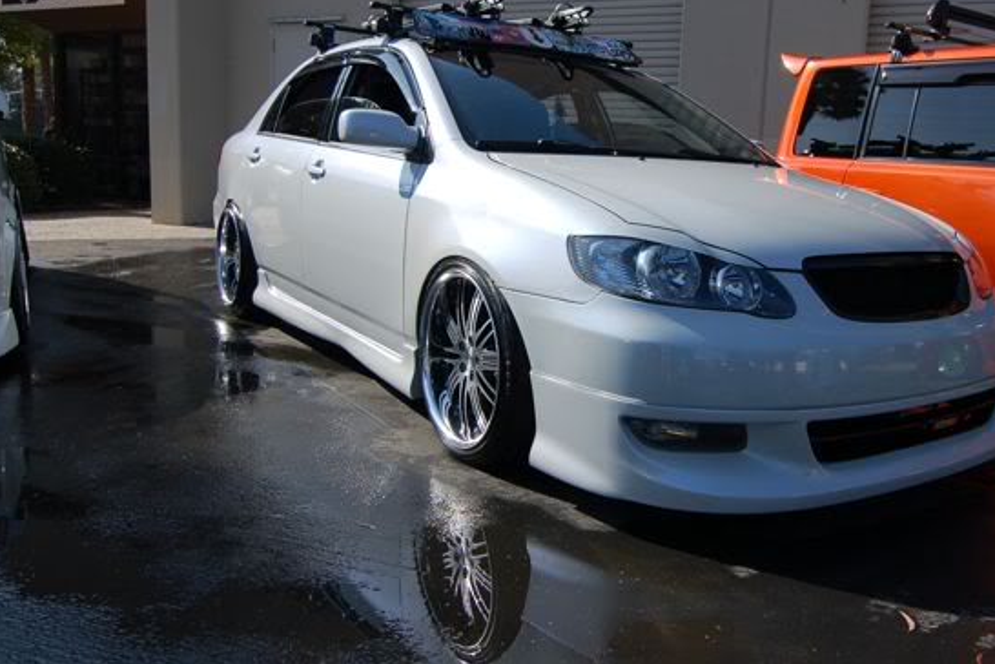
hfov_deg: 61.7
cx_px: 618
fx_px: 820
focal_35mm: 30
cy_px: 286
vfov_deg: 44.0
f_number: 5.6
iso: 200
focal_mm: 15
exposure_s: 1/1000
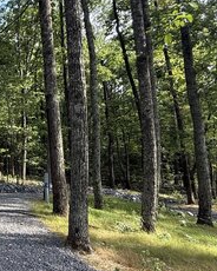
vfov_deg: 47.8
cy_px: 157
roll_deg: +2.6
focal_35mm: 38
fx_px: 305
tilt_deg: +6.9
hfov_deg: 29.9
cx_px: -75
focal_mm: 2.22
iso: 50
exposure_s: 1/171
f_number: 2.2
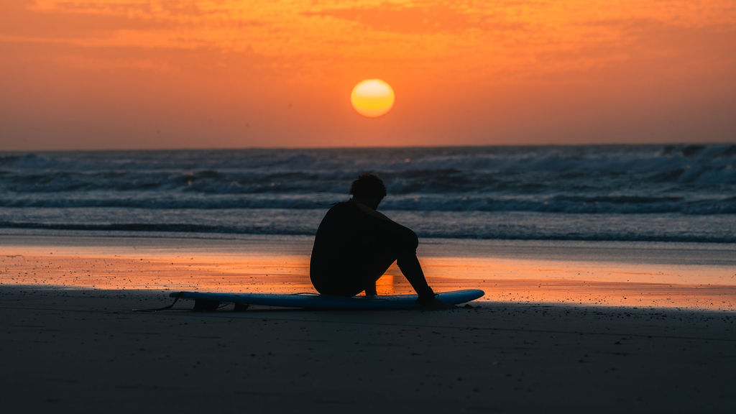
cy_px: 202
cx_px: 356
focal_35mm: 223
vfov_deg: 5.4
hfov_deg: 9.7
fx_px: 4355
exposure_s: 1/320
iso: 50
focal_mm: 200
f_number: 6.3
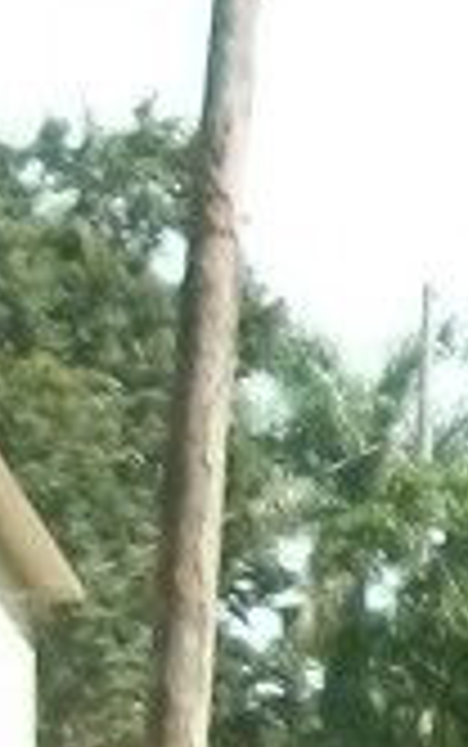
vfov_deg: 7.9
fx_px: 5317
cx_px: 1786
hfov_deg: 4.6
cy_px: 945
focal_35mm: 261
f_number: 2.9
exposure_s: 1/500
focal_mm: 5.7
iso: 80
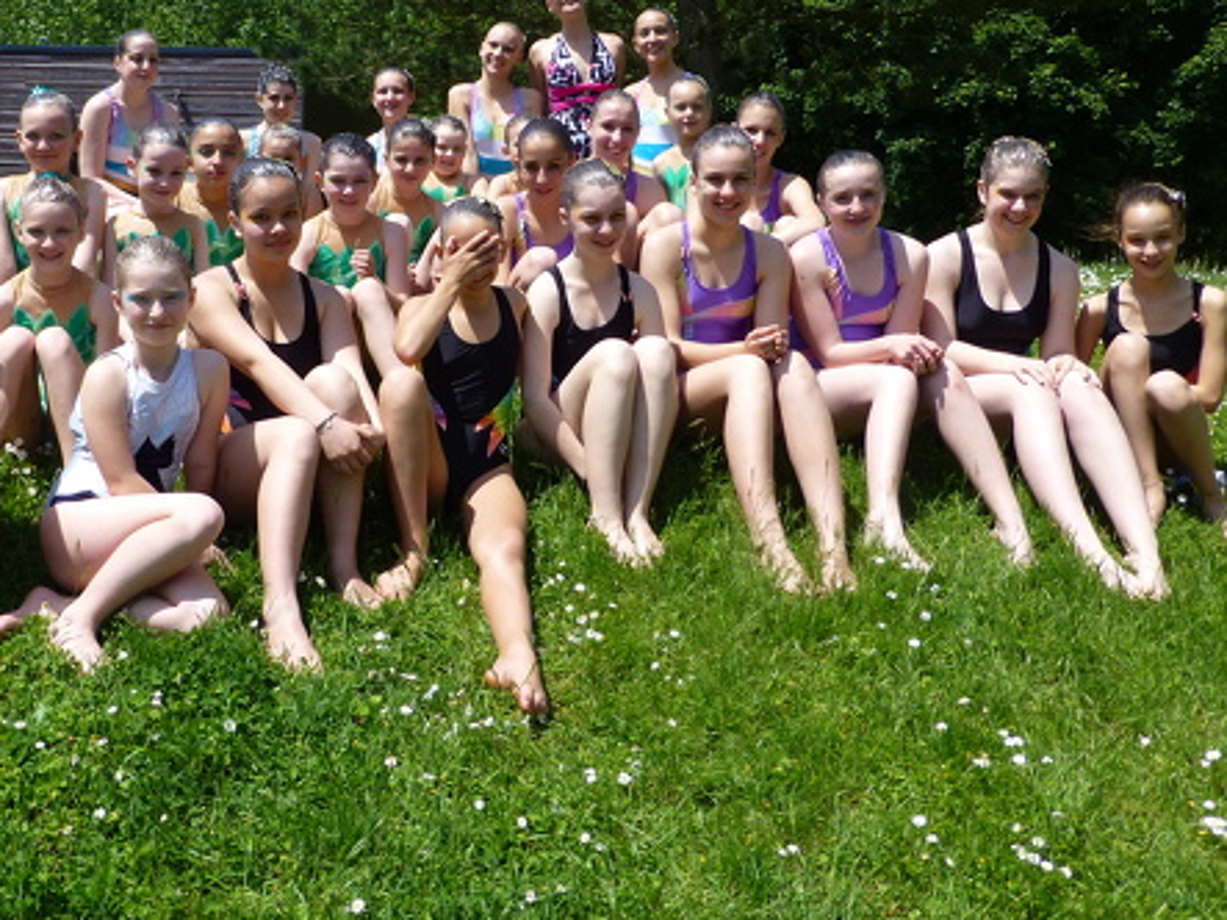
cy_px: 308
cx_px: 385
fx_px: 1382
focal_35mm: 39
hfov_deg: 46.9
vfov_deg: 36.4
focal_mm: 4.8
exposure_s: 1/800
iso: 100
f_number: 4
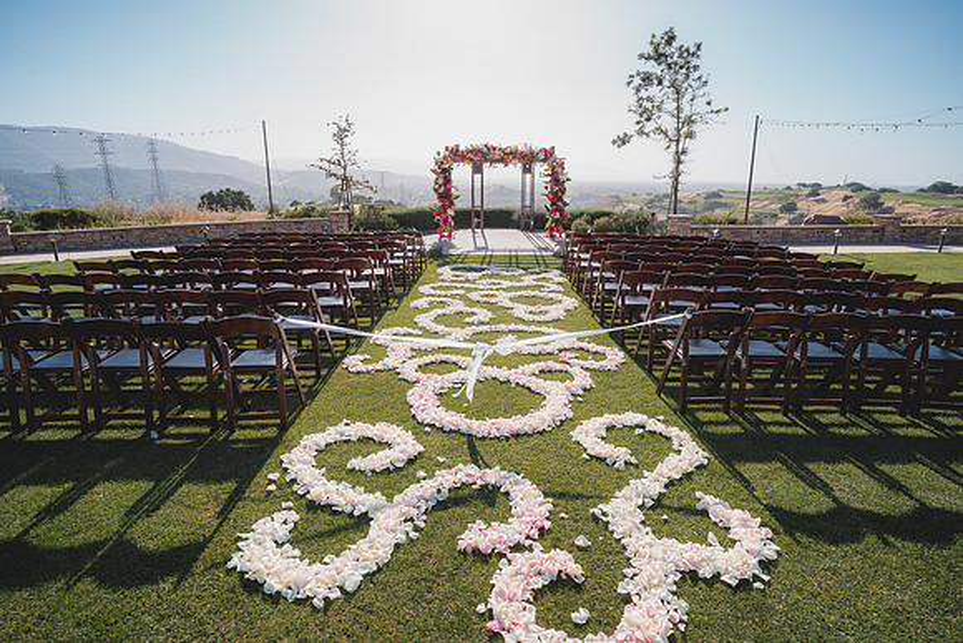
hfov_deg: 90.0
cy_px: 322
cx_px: 482
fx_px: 482
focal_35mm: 18
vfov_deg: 67.4
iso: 125
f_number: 6.3
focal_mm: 18
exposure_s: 1/125
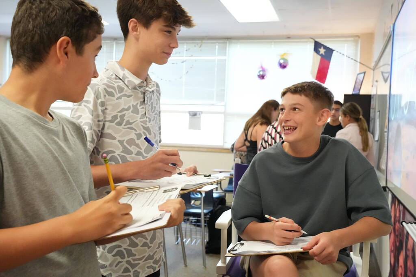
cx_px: 208
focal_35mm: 42
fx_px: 485
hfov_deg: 46.4
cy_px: 138
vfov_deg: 31.9
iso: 16000
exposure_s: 1/320
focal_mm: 42
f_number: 7.1
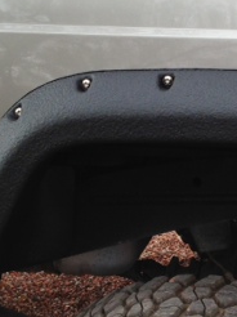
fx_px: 786
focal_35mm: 86
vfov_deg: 22.8
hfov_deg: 16.9
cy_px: 140
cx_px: 216
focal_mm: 4.13
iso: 50
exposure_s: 1/420
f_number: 2.4
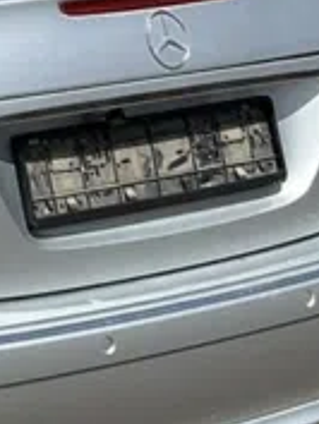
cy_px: -392
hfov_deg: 6.8
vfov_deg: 9.3
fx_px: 2454
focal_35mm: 200
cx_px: -604
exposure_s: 1/6211
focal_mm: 5.7
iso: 50
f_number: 1.5
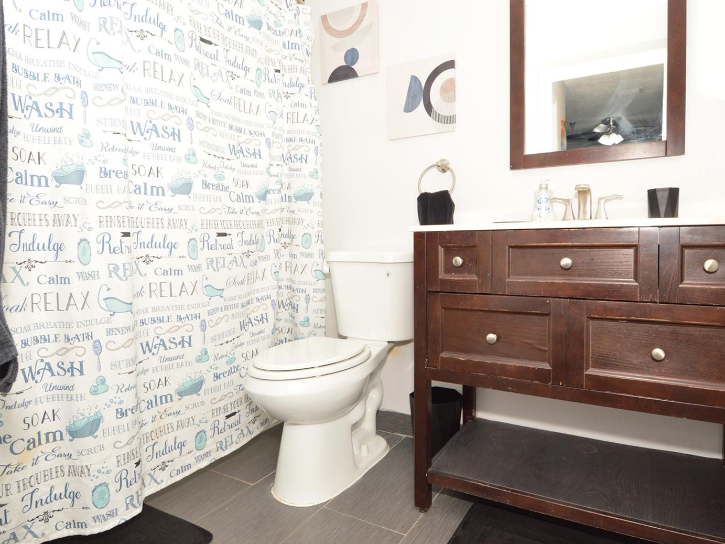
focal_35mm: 20
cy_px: 266
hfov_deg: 81.5
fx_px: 419
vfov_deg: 66.0
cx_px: 396
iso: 400
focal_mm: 12
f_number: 8
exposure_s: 1/80
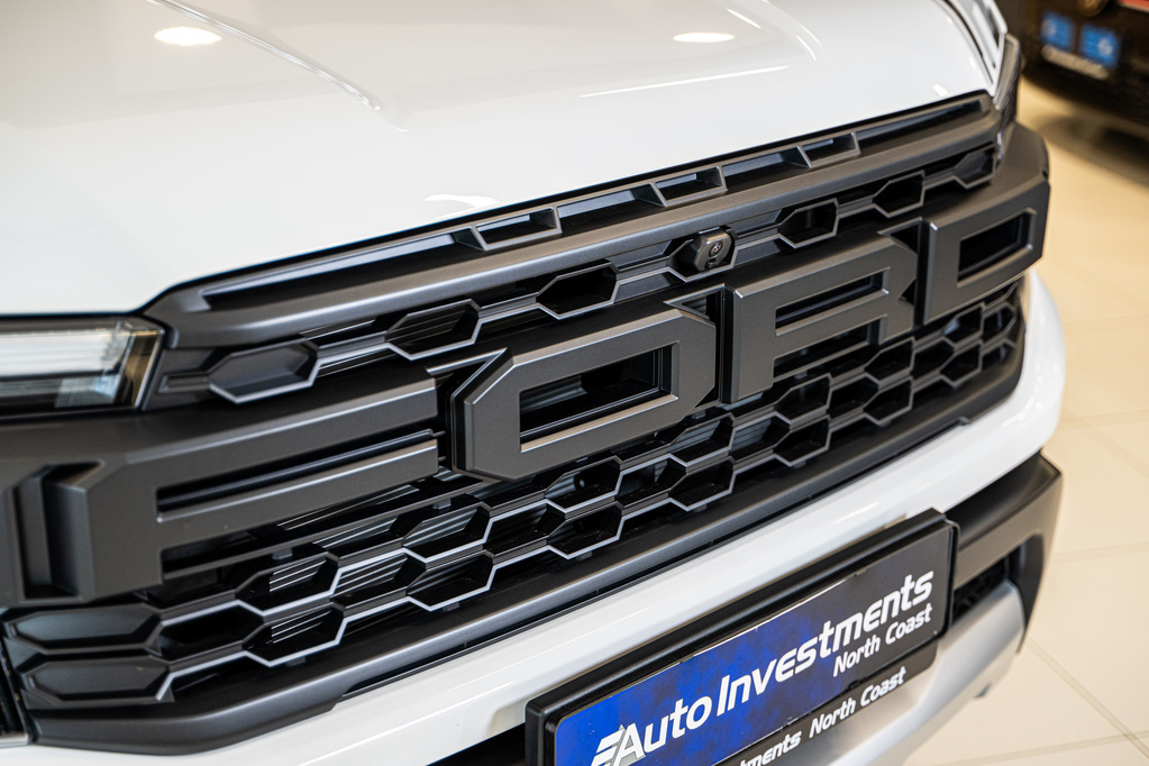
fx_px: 1787
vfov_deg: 24.2
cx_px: 574
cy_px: 383
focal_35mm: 56
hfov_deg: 35.6
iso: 500
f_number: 2.8
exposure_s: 1/125
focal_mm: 56
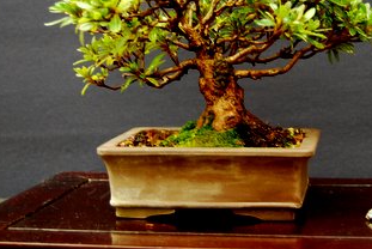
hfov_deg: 24.8
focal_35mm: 81
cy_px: 86
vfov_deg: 16.9
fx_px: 838
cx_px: 269
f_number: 4.2
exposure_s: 1/30
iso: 280
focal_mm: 28
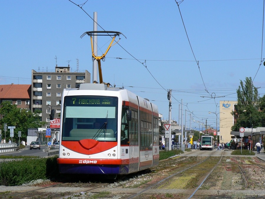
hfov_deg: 13.4
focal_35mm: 147
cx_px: 132
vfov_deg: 10.1
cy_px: 100
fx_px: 1125
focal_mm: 24.6
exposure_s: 1/1300
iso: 100
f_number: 5.6
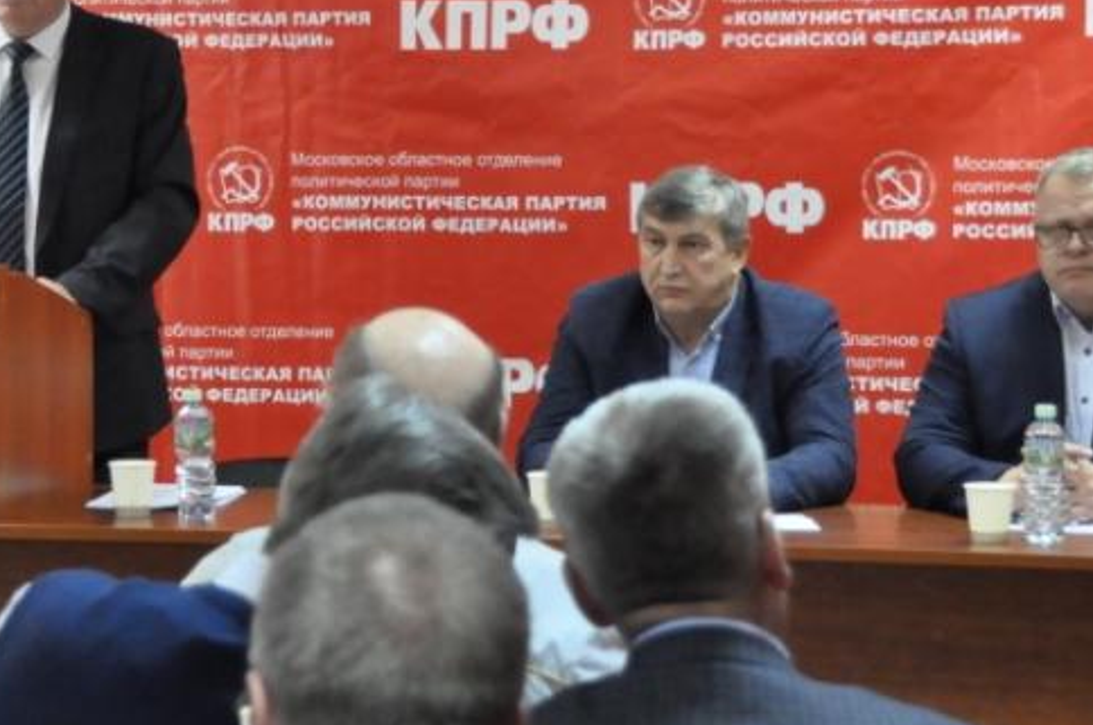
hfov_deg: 12.5
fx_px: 5001
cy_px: 199
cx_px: 370
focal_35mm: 165
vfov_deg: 8.3
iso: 3200
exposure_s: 1/80
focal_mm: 52
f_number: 4.8
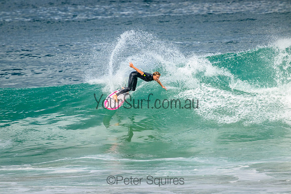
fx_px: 6468
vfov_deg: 1.7
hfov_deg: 2.6
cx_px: 146
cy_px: 97
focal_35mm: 800
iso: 900
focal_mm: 800
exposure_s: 1/2000
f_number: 11
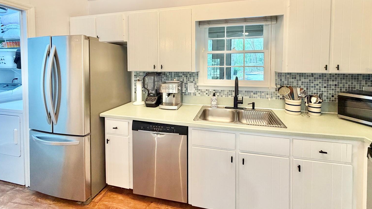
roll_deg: +0.6
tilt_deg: -3.4
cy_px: 70
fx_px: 158
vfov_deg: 65.3
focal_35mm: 16
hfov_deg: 99.3
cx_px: 193
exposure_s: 1/60
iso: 200
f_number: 2.2
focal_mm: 2.22
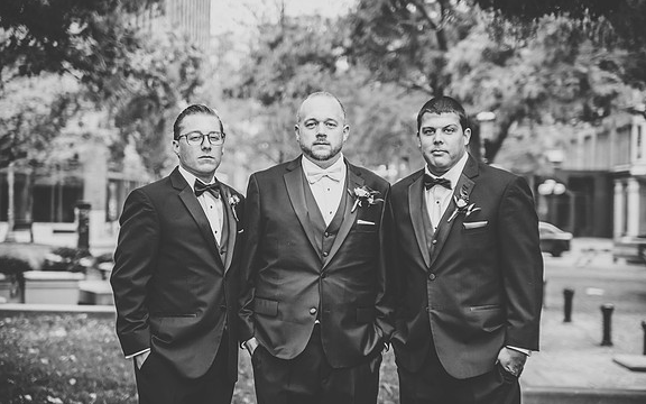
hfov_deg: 26.8
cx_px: 323
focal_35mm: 77
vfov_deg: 16.9
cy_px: 206
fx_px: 1356
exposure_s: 1/800
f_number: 3.2
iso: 1250
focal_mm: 75
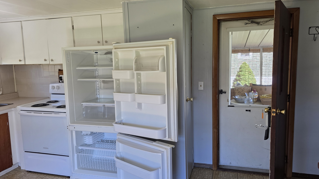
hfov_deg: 71.9
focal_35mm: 26
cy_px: 85
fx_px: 220
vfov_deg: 44.4
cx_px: 165
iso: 125
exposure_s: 1/180
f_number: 1.7
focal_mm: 6.3
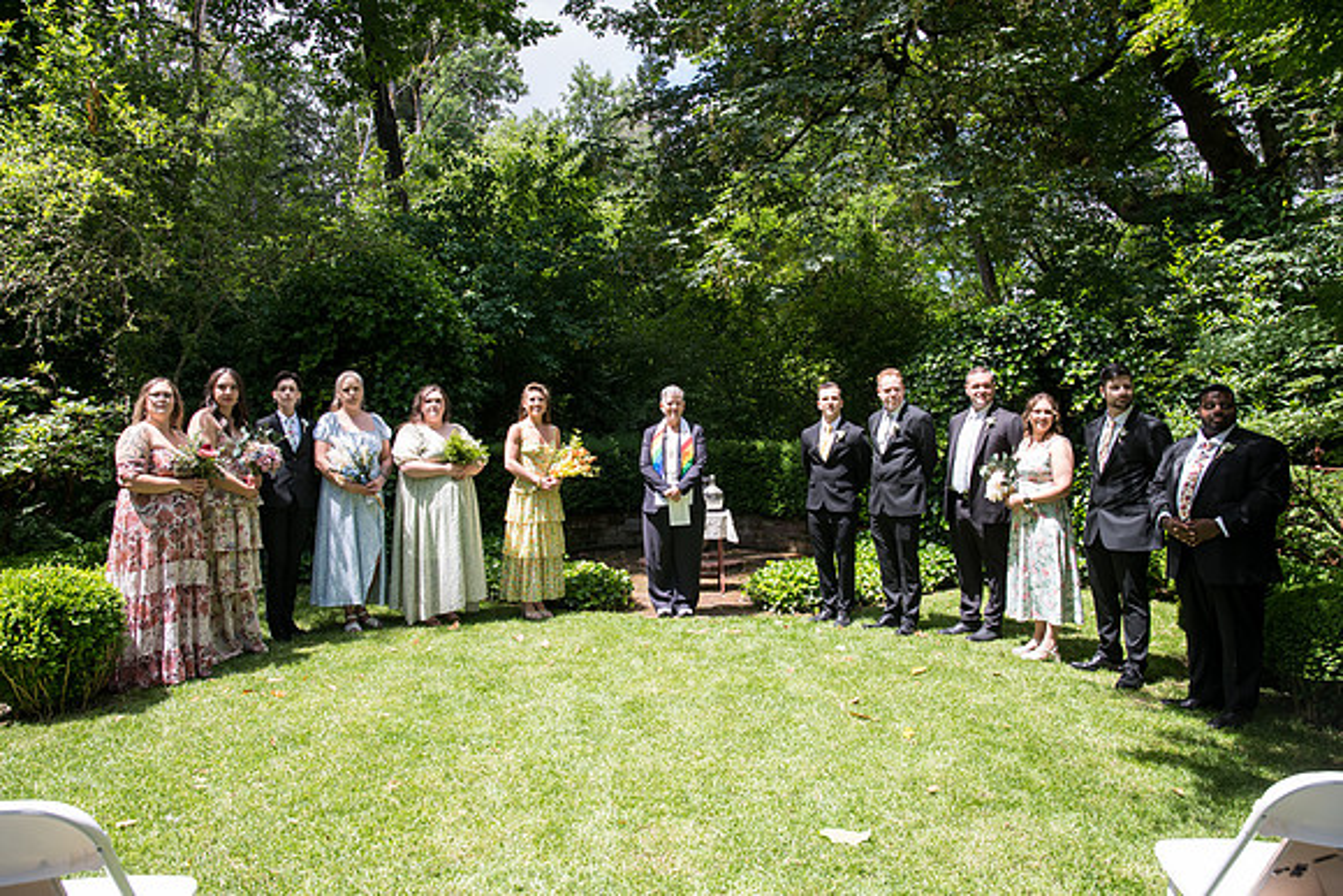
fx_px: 896
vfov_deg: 53.2
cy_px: 448
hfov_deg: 73.7
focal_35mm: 24
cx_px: 672
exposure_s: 1/400
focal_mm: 24
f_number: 7.1
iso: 640
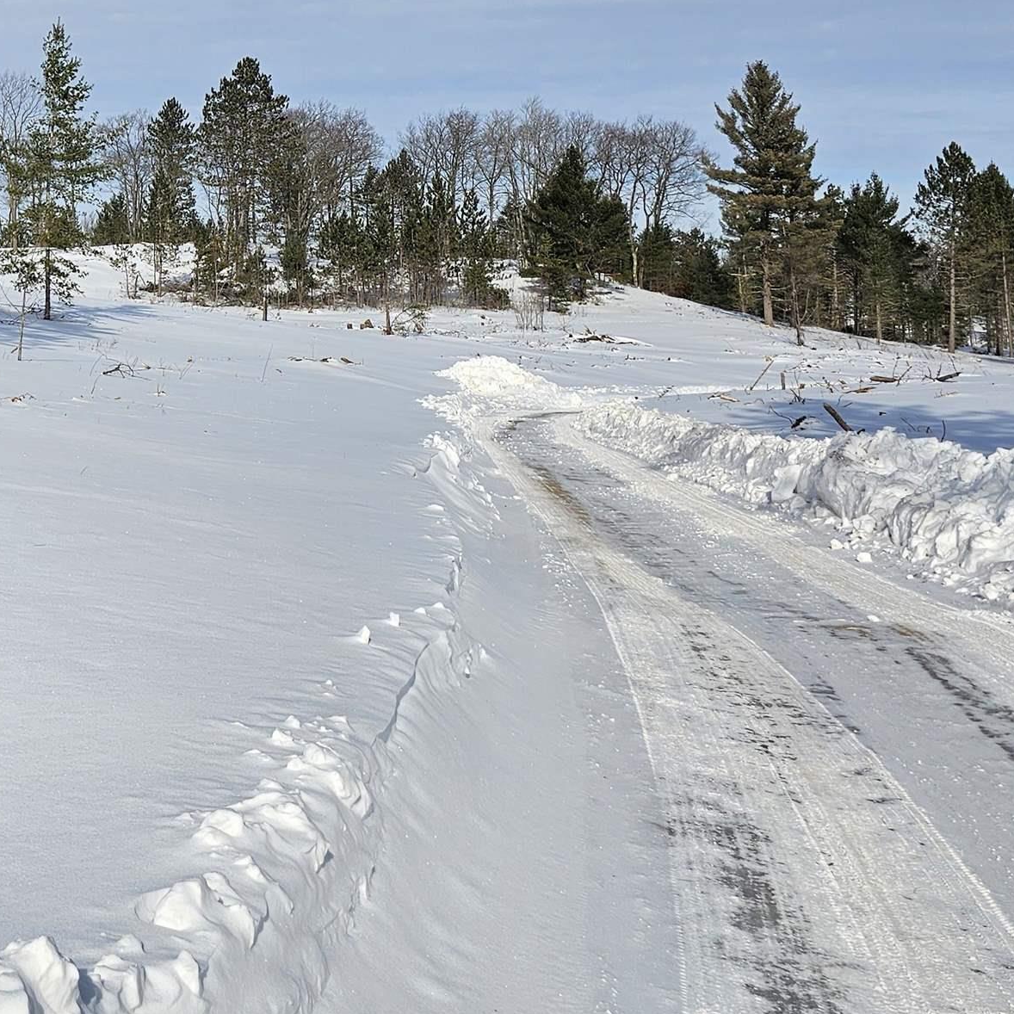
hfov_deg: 28.4
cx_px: -175
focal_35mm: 53
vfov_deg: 30.6
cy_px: 80
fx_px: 1756
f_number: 1.7
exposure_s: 1/1513
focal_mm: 6.3
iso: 10
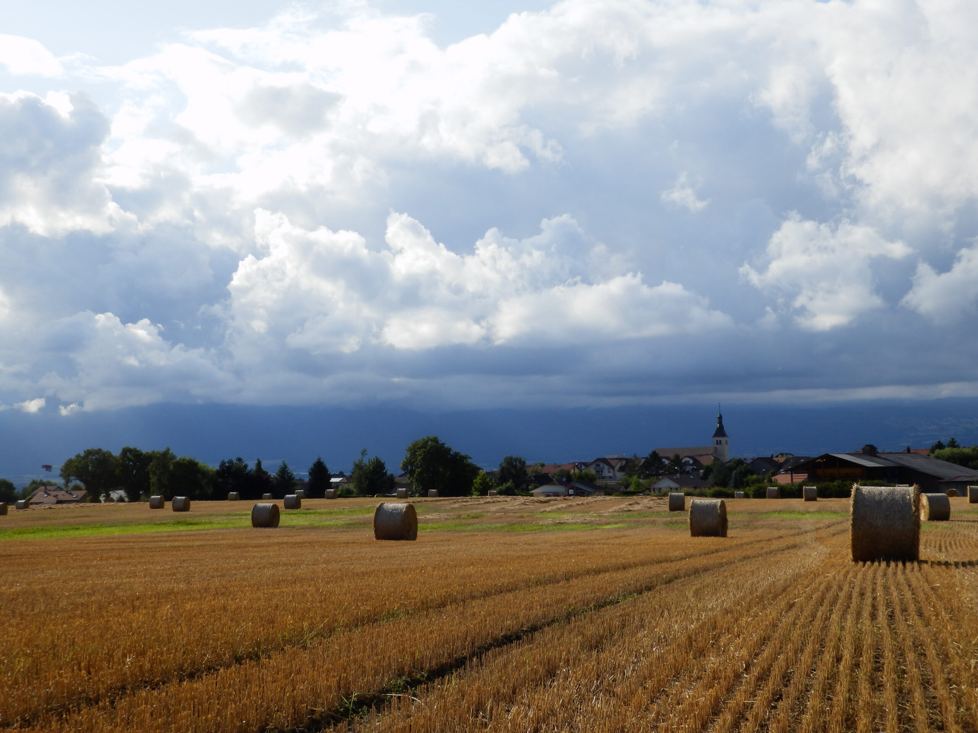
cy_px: 366
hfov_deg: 33.8
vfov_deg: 25.7
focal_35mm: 57
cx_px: 489
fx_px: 1610
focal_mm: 10
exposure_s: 1/800
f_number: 4.5
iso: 80
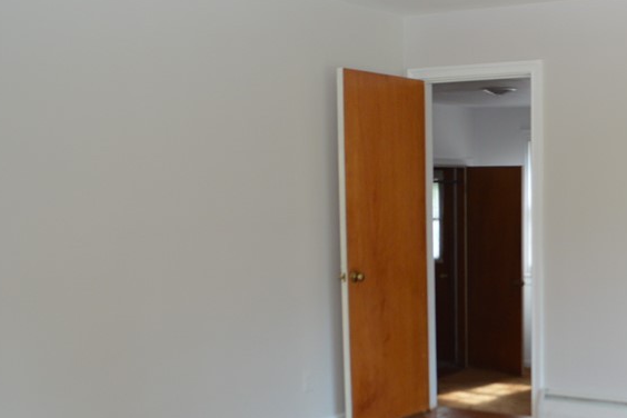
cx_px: 553
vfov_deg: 25.9
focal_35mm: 52
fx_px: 906
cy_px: 270
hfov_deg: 36.1
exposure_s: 1/60
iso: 400
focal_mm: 18
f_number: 4
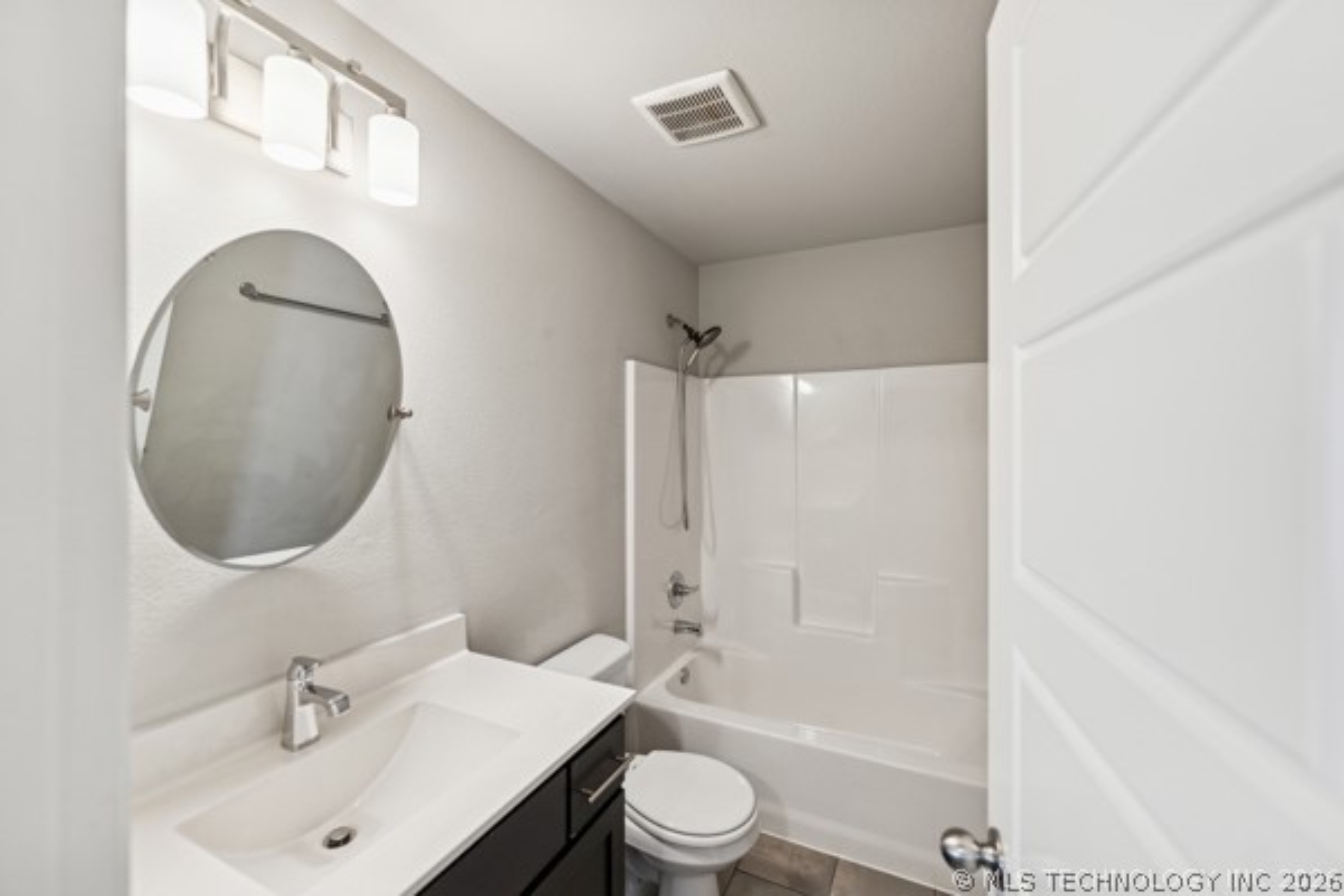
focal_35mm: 15
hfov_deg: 101.9
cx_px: 672
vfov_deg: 78.8
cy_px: 448
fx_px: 545
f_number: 2.8
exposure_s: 1/125
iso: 400
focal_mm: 14.6
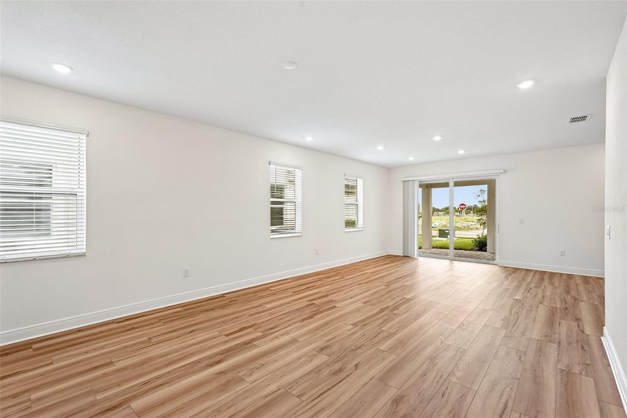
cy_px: 209
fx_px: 287
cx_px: 314
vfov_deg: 72.0
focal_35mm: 16
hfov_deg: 95.0
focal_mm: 16.5
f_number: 8
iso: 400
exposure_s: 1/50
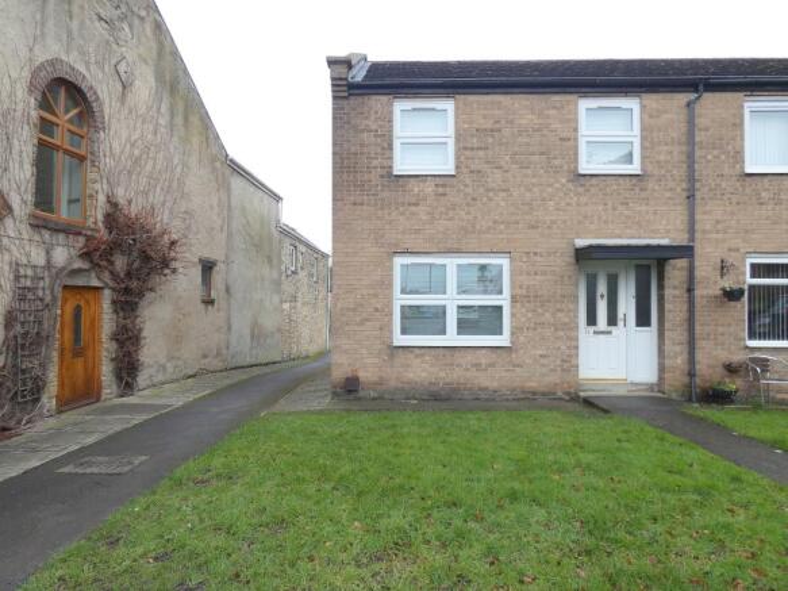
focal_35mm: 20
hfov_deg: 81.8
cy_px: 296
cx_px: 394
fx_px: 455
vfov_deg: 66.0
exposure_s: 1/160
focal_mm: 3.6
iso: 80
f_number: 2.8
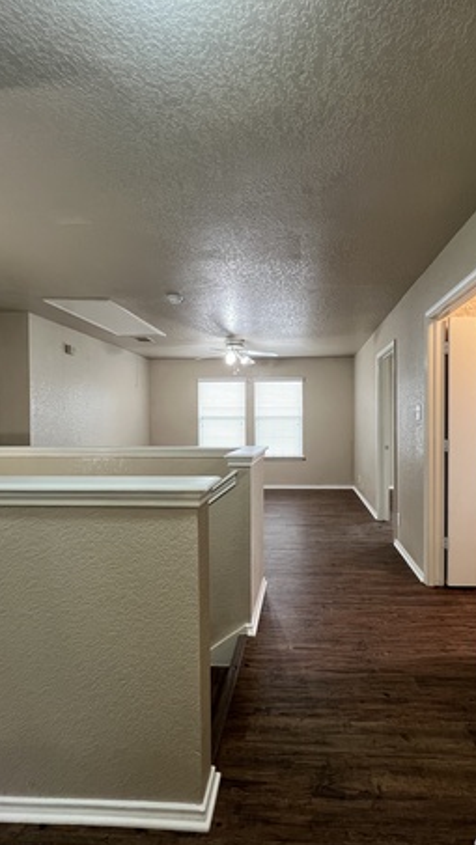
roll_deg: +0.1
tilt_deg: -0.6
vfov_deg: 103.0
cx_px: 287
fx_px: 336
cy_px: 429
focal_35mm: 15
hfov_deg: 69.8
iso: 500
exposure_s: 1/60
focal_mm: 1.57
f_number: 1.8
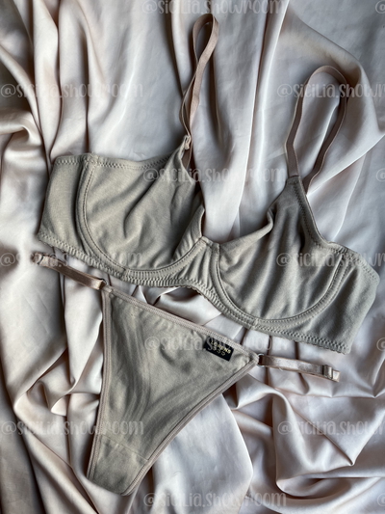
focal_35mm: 26
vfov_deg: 67.3
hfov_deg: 53.1
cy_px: 257
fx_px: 385
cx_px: 192
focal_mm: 5.1
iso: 40
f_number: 1.6
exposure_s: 1/261
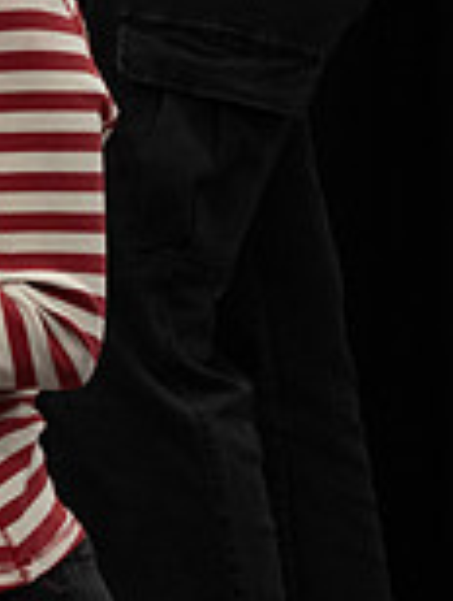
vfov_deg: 2.9
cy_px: 140
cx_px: -633
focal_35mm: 691
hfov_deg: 2.1
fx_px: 12024
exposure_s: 1/160
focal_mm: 191
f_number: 5.6
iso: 5000
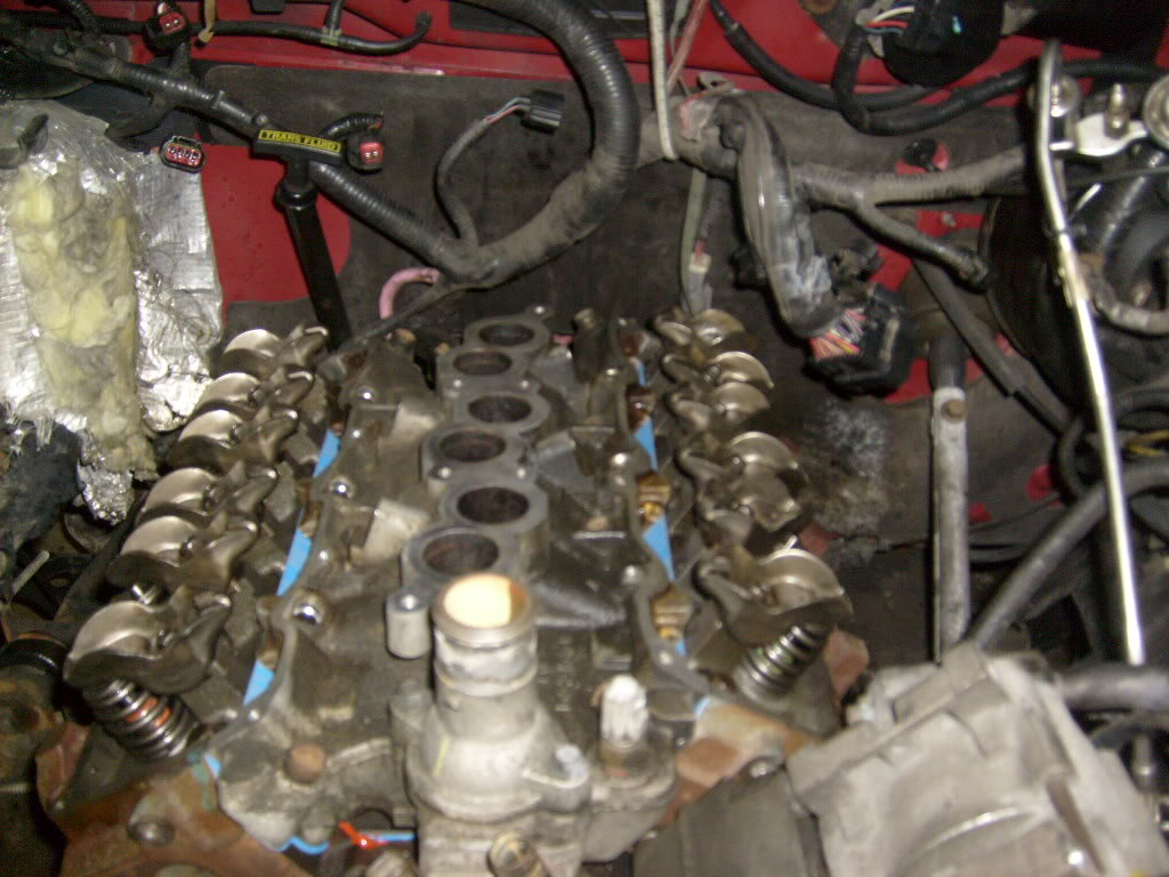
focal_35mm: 35
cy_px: 438
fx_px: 1182
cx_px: 584
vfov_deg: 40.7
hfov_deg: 52.6
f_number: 2.8
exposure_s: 1/45
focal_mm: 5.8
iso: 100
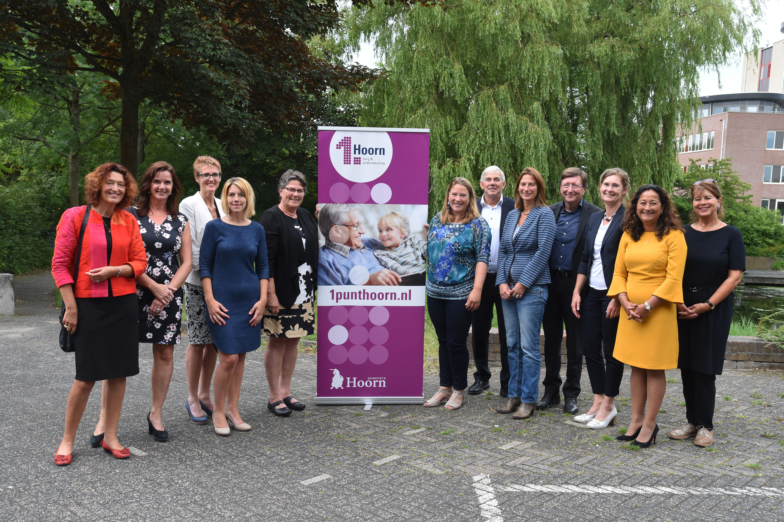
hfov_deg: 53.1
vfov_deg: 36.9
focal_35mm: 36
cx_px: 392
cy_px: 261
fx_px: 784
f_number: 6.3
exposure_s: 1/160
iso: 400
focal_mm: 24
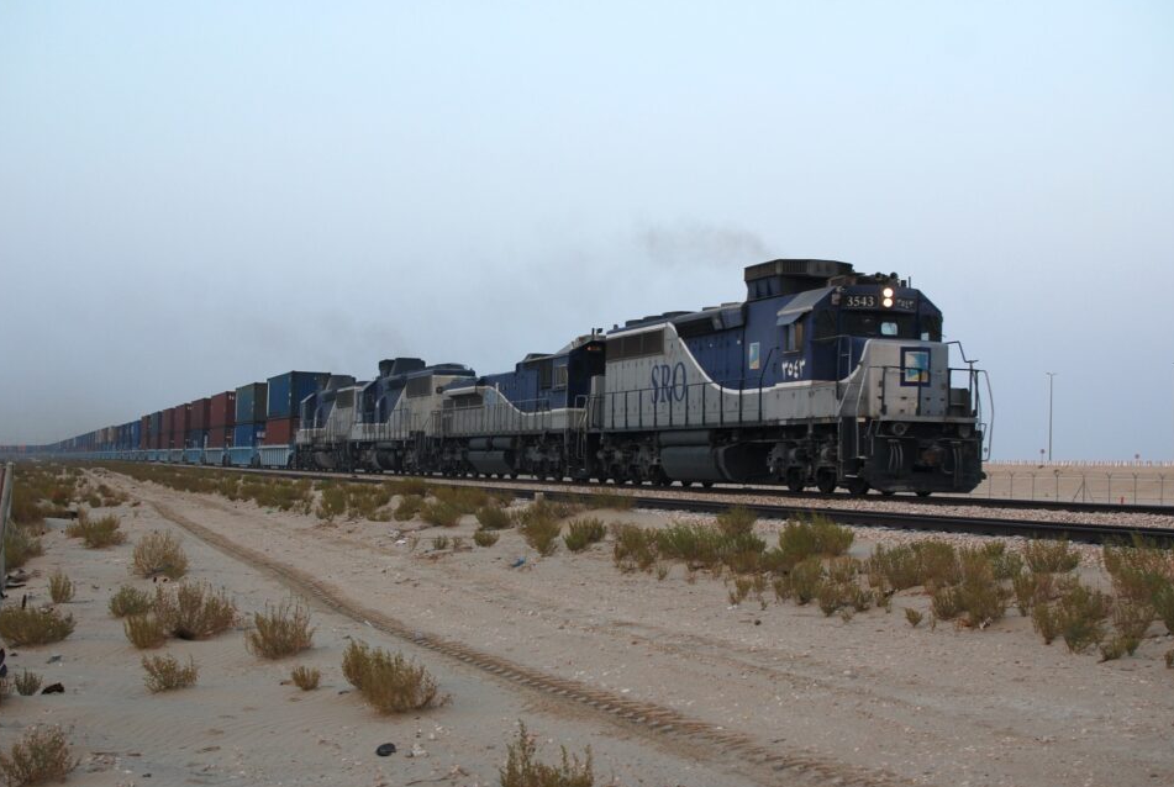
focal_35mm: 57
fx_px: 1847
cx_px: 559
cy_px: 379
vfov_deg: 24.1
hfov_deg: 35.3
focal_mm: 35
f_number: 4
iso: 125
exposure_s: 1/250
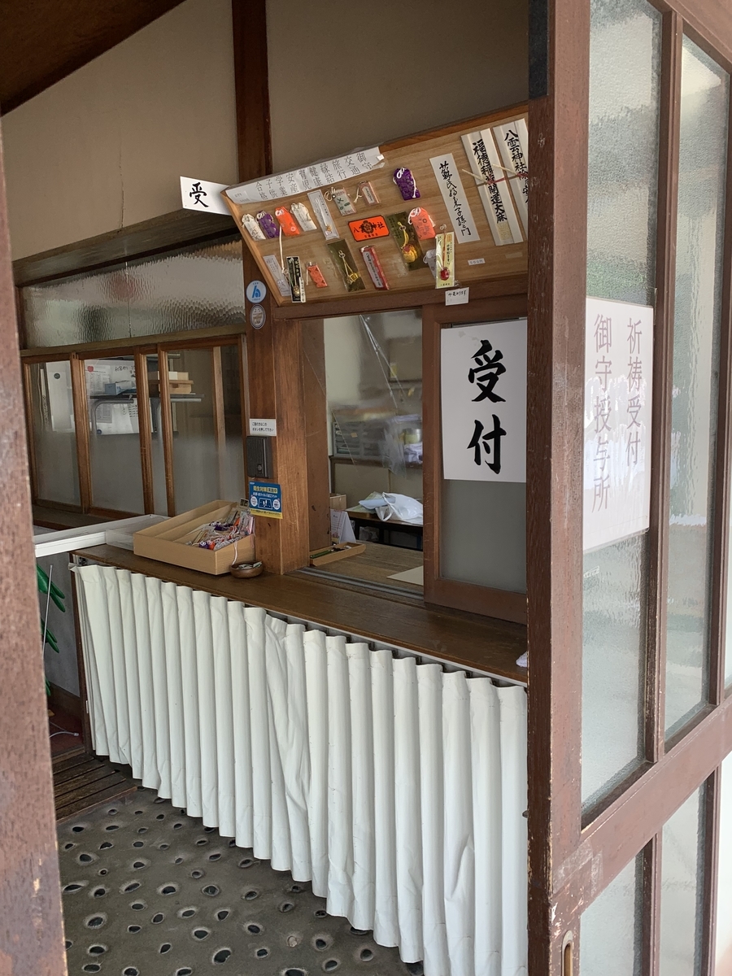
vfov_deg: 67.3
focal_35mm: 26
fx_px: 733
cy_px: 488
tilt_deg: -9.1
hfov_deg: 53.1
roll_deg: +2.0
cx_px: 366
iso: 25
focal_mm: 4.25
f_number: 1.8
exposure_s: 1/147
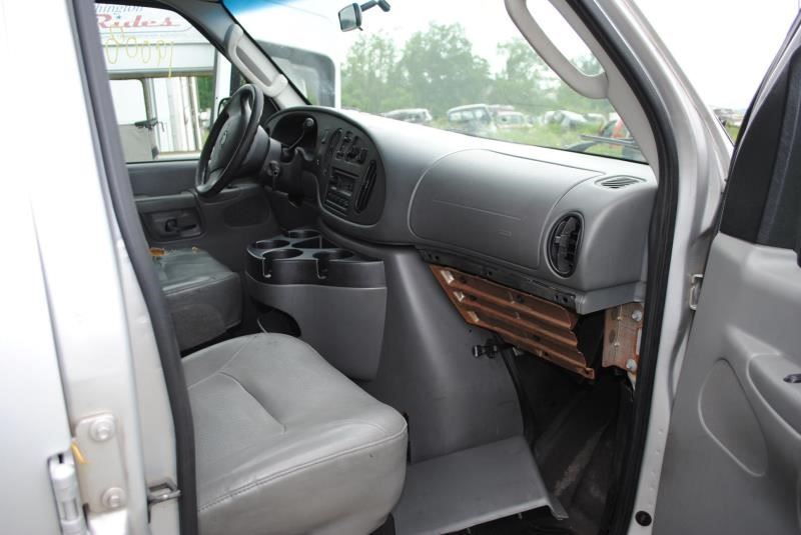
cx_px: 400
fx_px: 601
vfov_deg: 48.0
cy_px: 268
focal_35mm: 27
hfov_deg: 67.3
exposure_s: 1/125
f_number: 3.5
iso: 125
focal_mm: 18
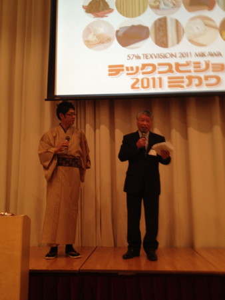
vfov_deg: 52.6
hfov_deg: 40.7
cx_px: 112
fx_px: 303
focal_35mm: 35
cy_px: 150
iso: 100
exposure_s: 1/20
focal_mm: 4.28
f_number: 2.4
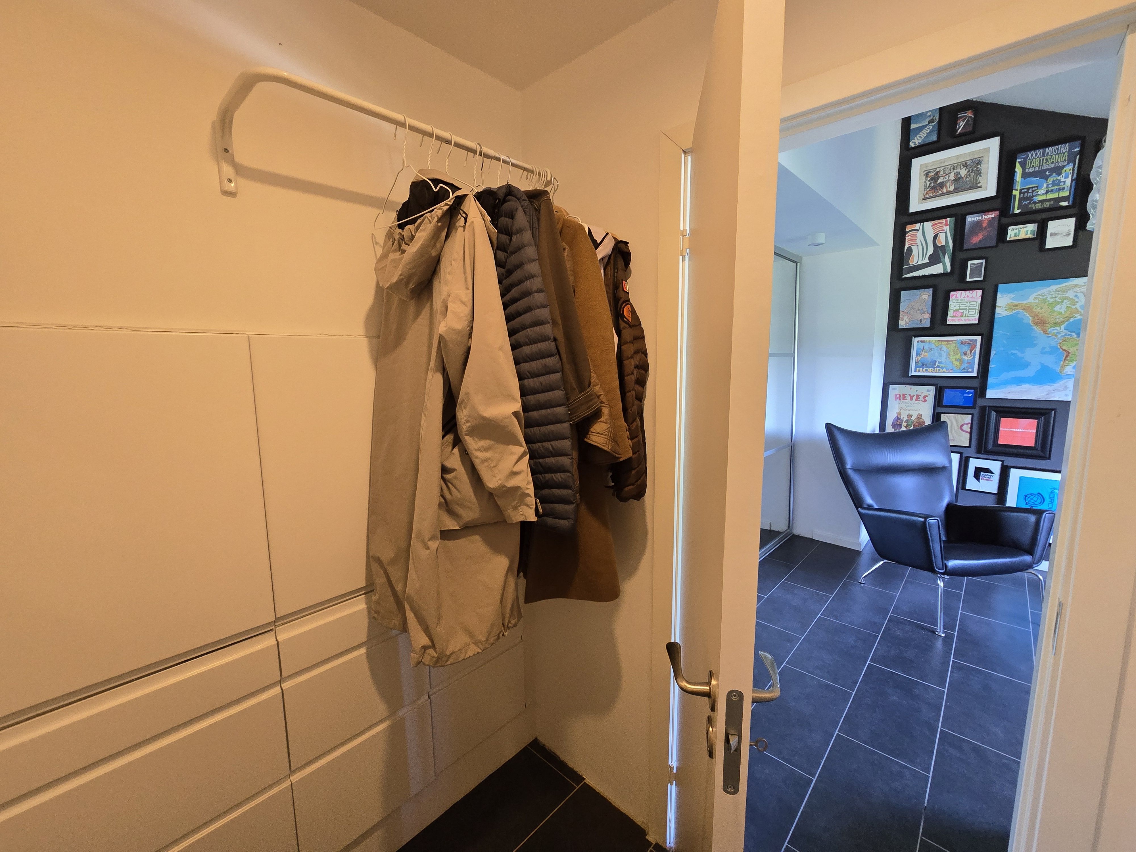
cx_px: 568
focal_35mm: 13
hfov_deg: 106.2
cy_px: 426
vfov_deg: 89.9
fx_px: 427
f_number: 2.2
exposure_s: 1/50
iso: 400
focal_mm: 2.2
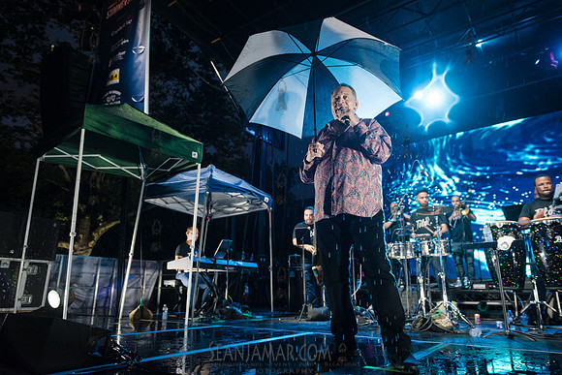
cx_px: 281
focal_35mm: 24
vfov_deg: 53.2
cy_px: 188
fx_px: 375
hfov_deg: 73.7
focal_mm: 24
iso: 3200
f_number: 3.5
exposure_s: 1/200
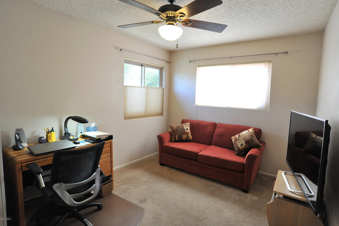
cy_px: 113
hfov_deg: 90.0
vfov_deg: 67.3
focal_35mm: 18
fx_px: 169
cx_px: 170
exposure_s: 1/30
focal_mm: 18
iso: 1250
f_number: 9
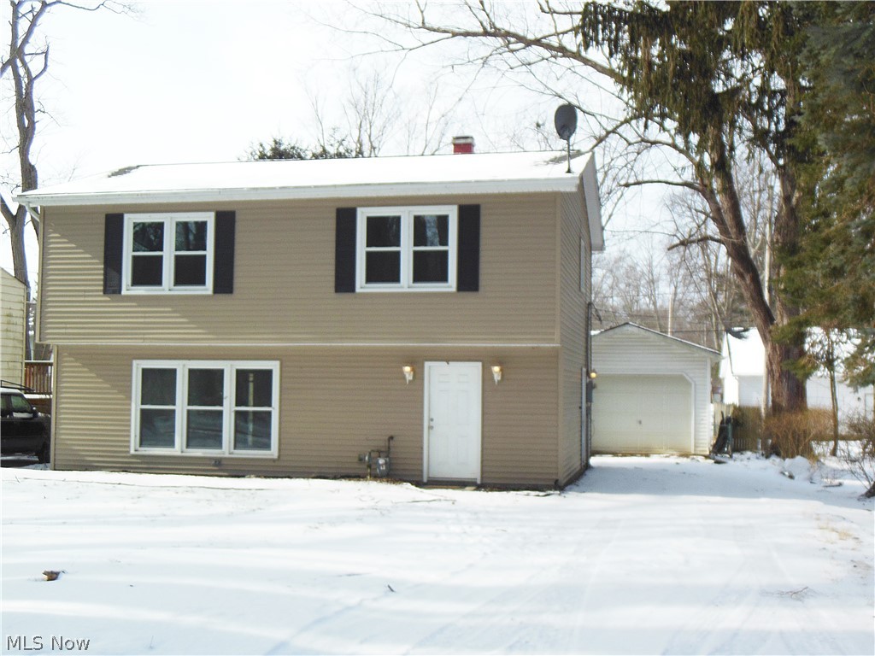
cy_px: 328
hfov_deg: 43.9
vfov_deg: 33.6
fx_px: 1087
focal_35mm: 43
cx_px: 438
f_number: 3.8
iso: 125
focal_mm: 7.7
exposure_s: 1/1000
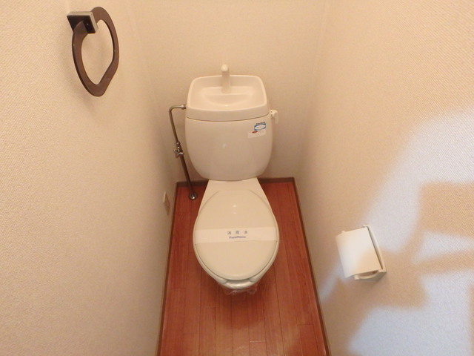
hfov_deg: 79.0
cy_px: 178
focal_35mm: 21
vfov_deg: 63.4
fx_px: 288
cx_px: 237
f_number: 3.5
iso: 800
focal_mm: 3.7
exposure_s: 1/15
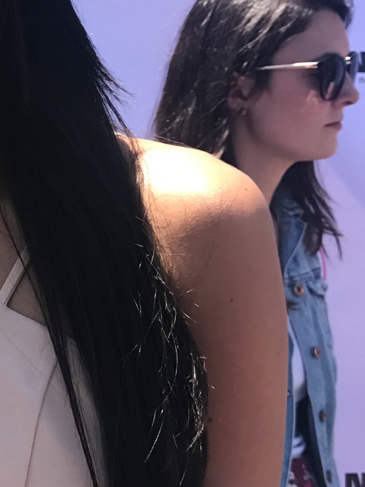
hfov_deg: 14.7
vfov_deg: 20.9
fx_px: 1308
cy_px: 378
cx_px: -191
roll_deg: +3.0
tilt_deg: -6.5
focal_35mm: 93
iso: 20
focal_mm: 3.99
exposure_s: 1/602
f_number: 1.8
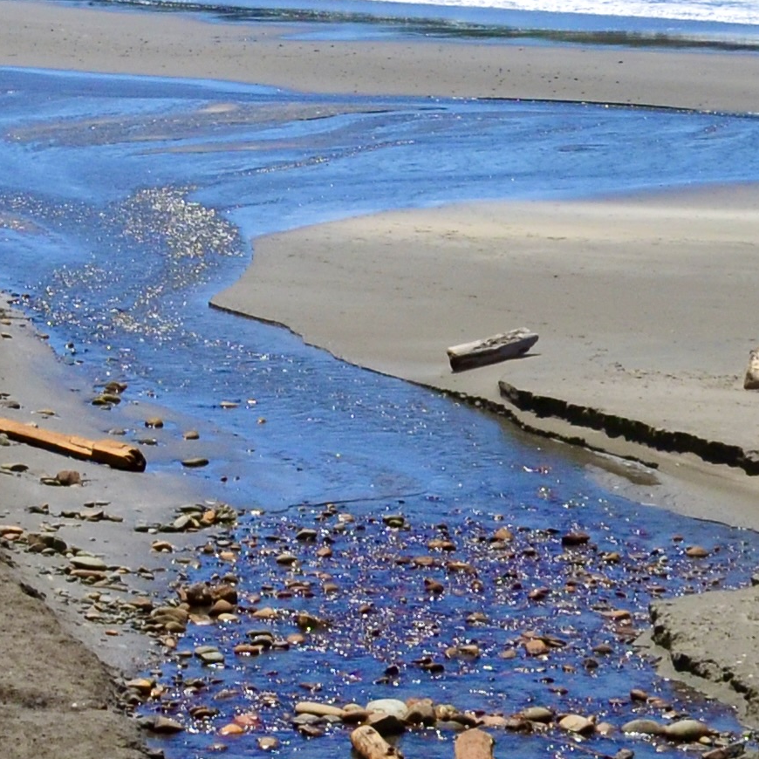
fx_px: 4019
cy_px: -574
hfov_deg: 10.6
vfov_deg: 10.2
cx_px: -201
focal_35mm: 162
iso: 360
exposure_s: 1/500
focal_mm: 24
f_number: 11
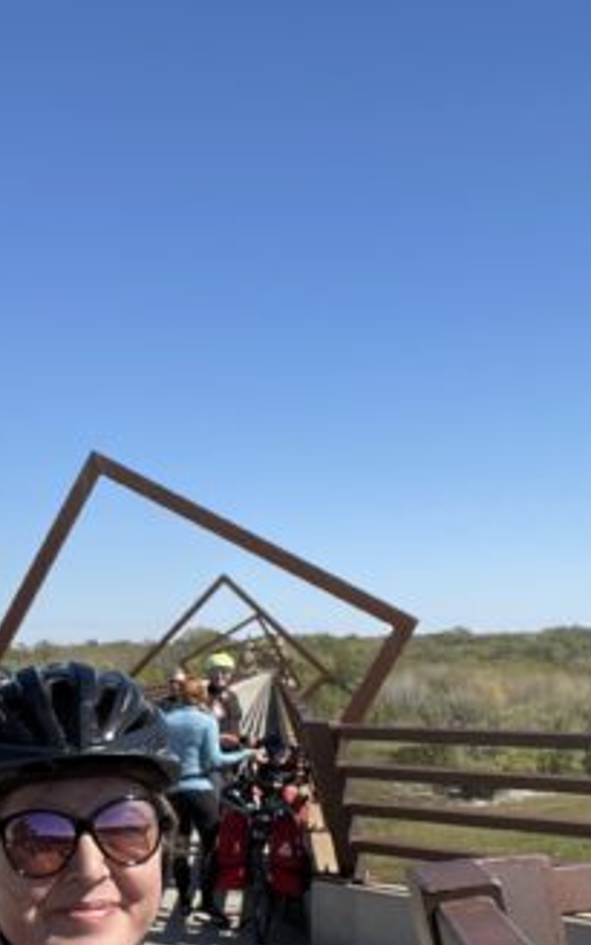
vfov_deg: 35.1
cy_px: 686
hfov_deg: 21.8
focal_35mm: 57
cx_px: -17
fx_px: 1469
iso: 25
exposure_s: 1/1148
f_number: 2.2
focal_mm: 2.71
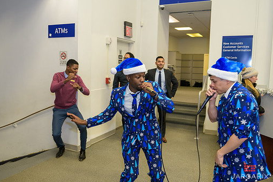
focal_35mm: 33
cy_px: 87
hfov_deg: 57.2
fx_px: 250
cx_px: 127
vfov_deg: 40.0
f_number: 3.2
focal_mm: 29
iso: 1000
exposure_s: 1/125
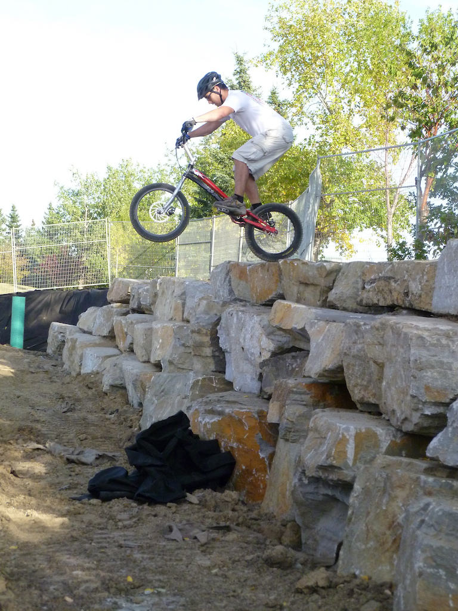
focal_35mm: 90
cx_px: 229
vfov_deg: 21.8
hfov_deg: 16.4
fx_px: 1588
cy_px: 306
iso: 400
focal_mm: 16.1
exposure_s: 1/500
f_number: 4.6
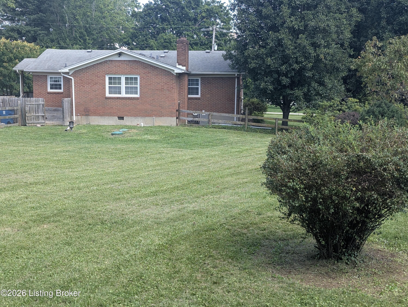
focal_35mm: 49
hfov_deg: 38.9
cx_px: 204
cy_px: 154
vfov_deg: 29.7
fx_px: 578
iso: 21
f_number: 1.68
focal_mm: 6.9
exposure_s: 1/255
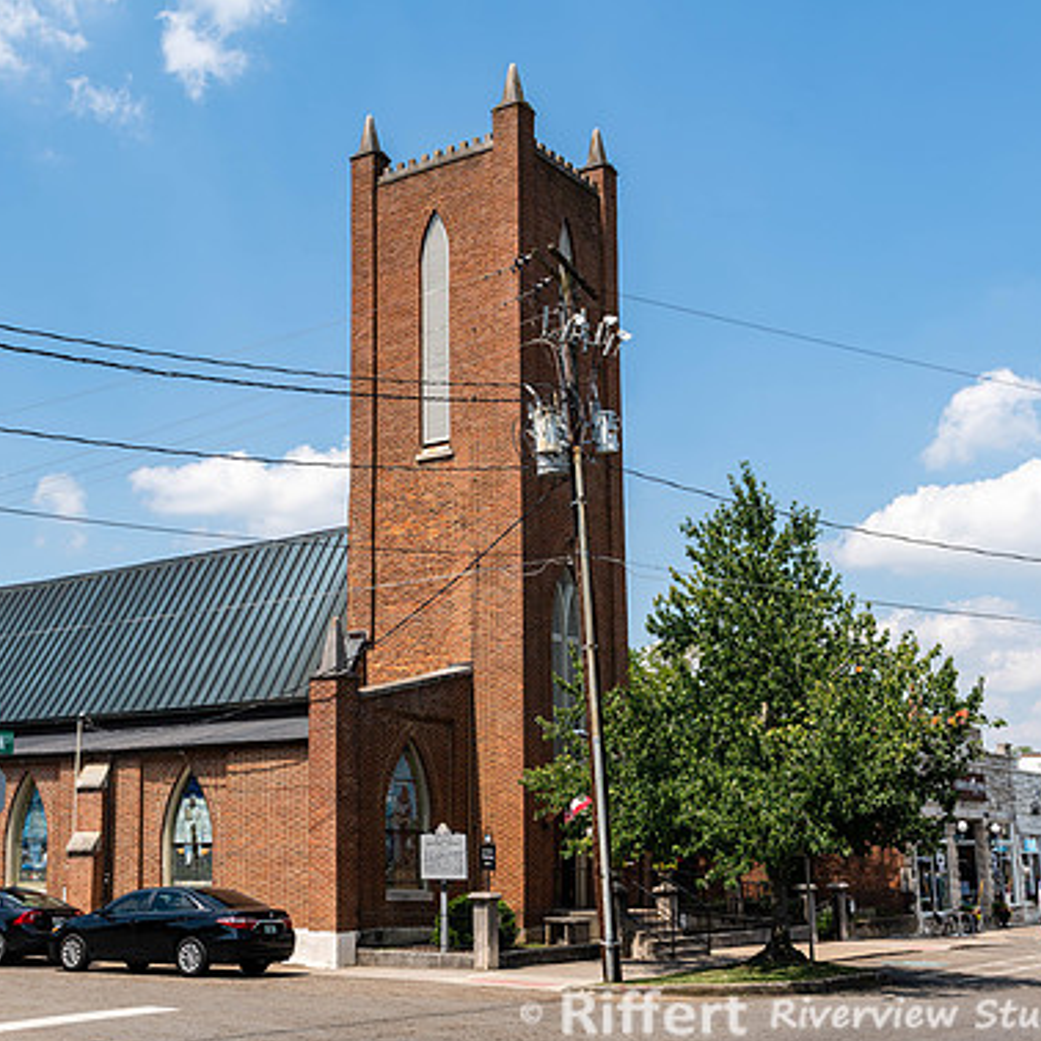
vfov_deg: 39.2
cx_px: 336
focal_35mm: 43
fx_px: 1463
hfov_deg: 38.7
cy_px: 530
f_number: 8
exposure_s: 1/160
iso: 64
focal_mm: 32
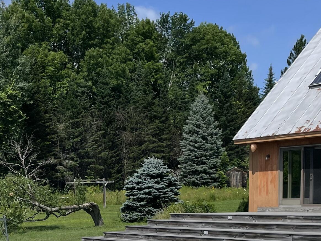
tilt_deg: -2.5
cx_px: 100
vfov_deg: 21.3
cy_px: 232
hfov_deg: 28.7
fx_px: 621
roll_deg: +0.3
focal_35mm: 67
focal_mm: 4.2
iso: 32
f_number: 1.6
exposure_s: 1/6494
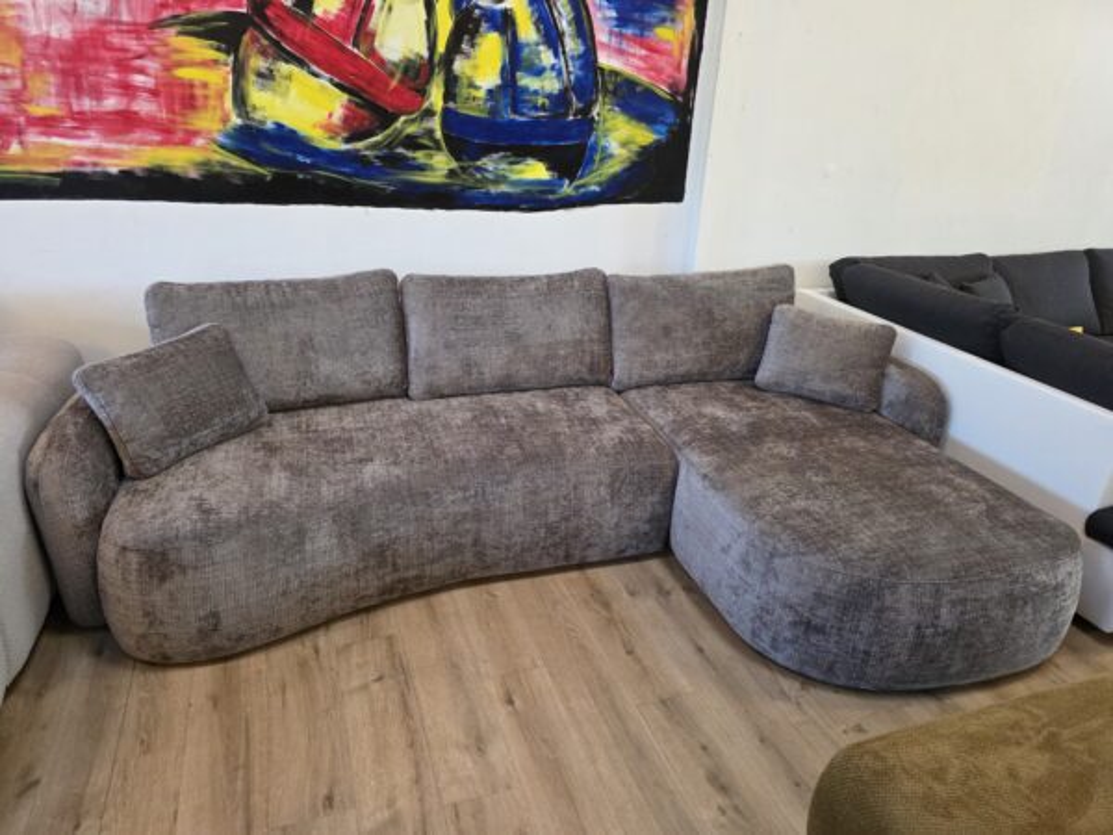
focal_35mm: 23
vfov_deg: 58.9
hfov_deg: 73.9
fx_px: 740
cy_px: 418
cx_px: 556
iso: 500
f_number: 1.7
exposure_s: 1/100
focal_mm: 6.3
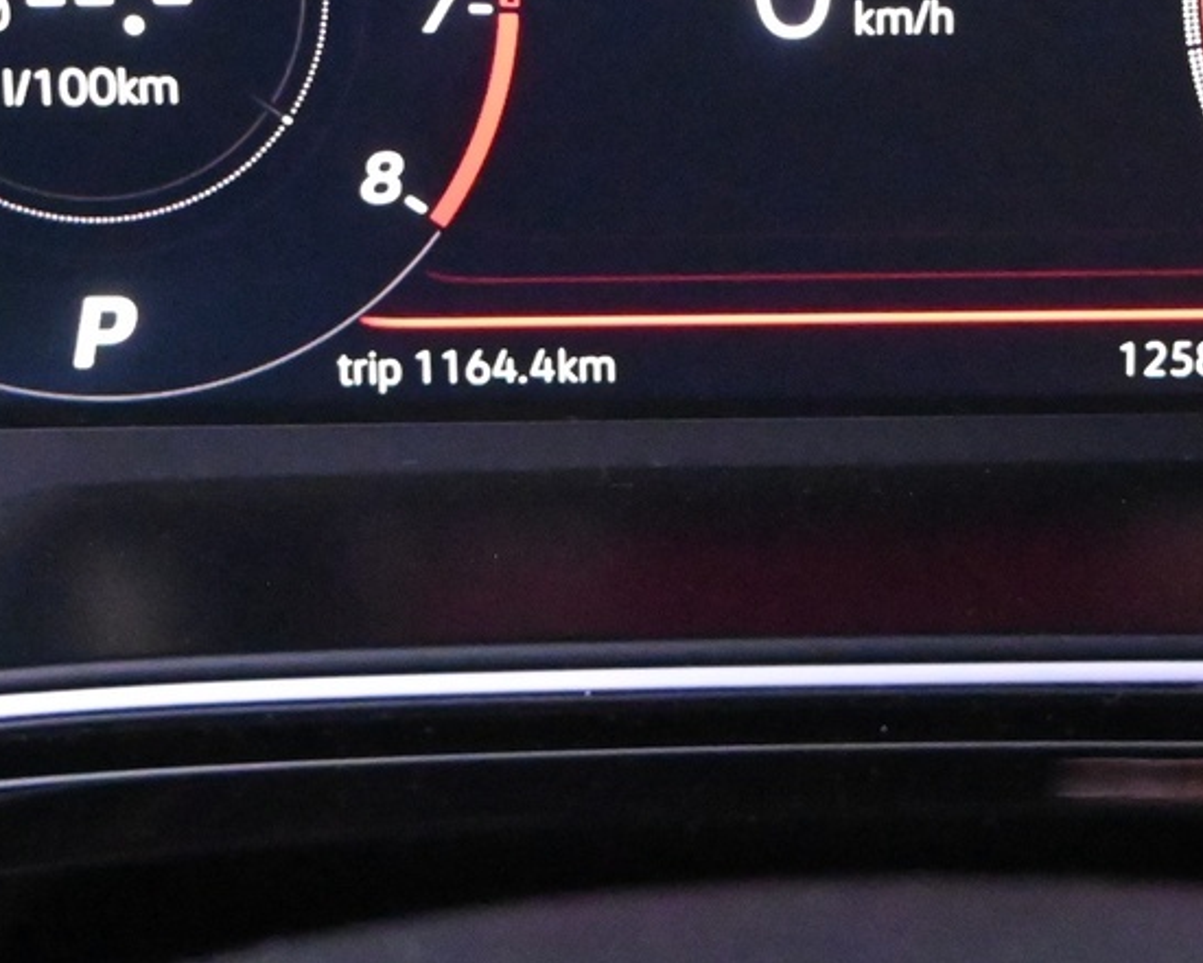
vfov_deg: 18.0
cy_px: -24
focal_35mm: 83
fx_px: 2955
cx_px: 776
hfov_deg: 22.9
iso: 12800
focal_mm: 20
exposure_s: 1/30
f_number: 3.8
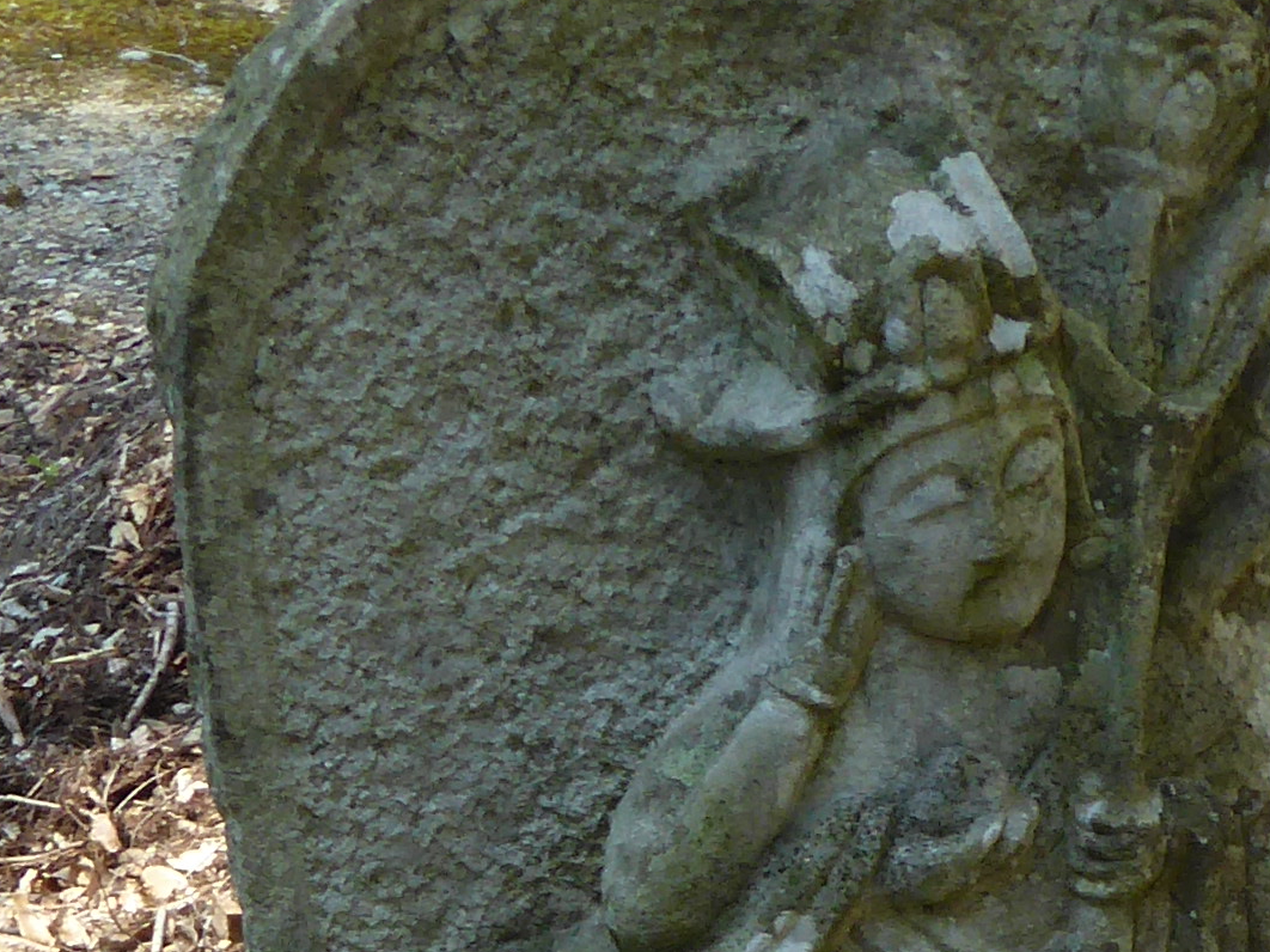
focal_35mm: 166
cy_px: 1384
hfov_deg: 11.9
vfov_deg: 8.7
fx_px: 6089
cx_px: 900
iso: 100
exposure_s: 1/250
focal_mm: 6.3
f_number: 3.7
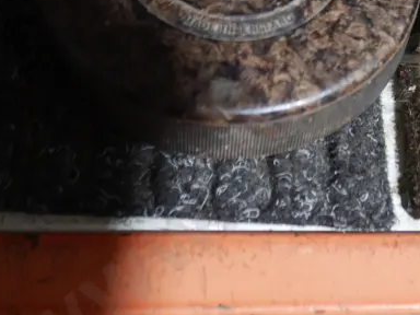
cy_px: 19
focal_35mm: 80
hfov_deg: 22.8
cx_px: 475
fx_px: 971
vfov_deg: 18.1
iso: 1000
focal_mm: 15
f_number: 3.6
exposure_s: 1/60
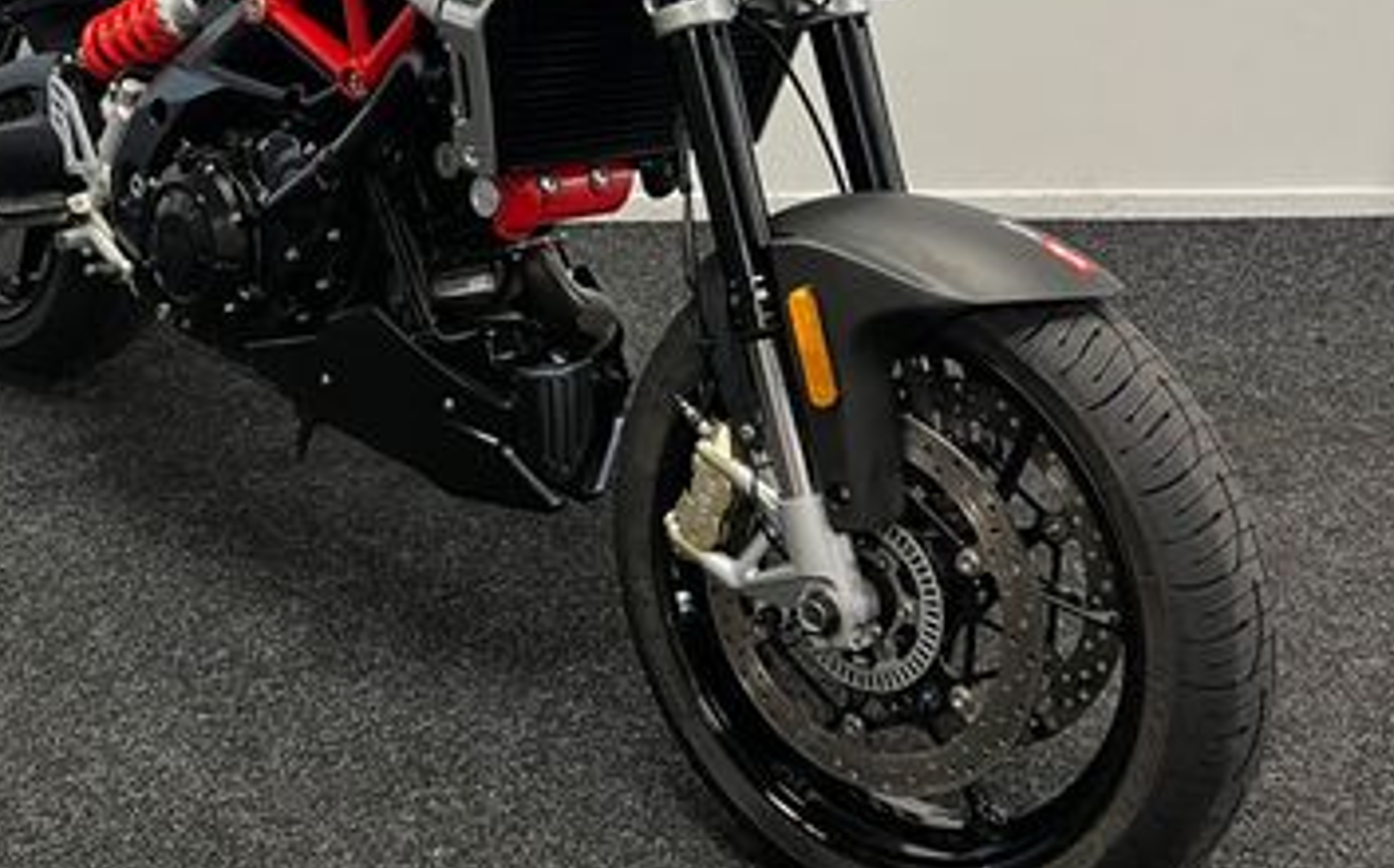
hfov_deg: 39.9
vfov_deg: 25.2
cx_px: 474
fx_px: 1898
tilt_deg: -17.6
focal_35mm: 50
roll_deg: +0.8
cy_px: 134
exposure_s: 1/50
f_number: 1.6
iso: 100
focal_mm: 5.1
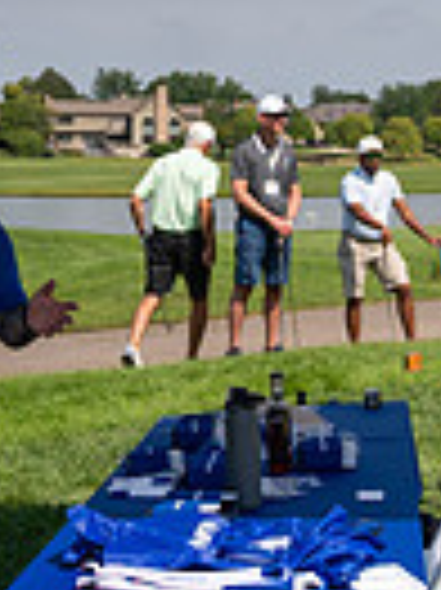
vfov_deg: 19.2
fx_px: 1735
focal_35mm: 102
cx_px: 315
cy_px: 212
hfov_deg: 14.4
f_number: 4
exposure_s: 1/3200
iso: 250
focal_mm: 24
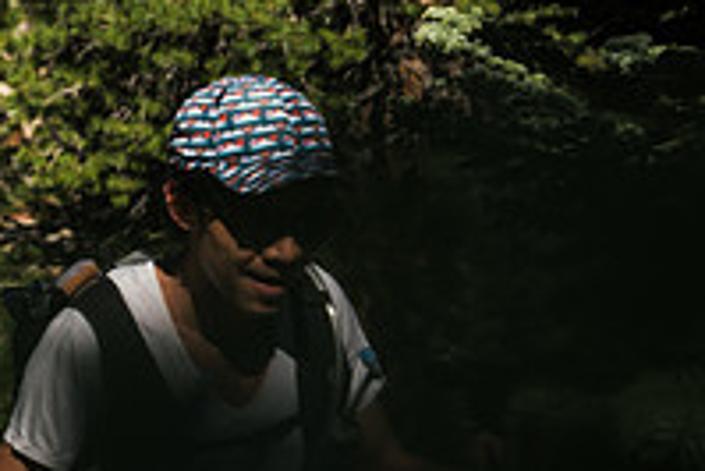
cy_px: 441
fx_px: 3880
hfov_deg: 10.3
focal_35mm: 198
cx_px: -53
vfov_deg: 6.9
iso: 100
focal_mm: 68
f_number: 4.5
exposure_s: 1/2000
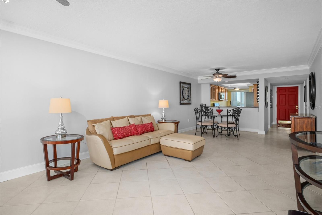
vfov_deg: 67.4
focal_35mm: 18
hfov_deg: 90.0
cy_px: 108
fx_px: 161
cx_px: 161
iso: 320
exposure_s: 1/2.5
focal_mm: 18
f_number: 8
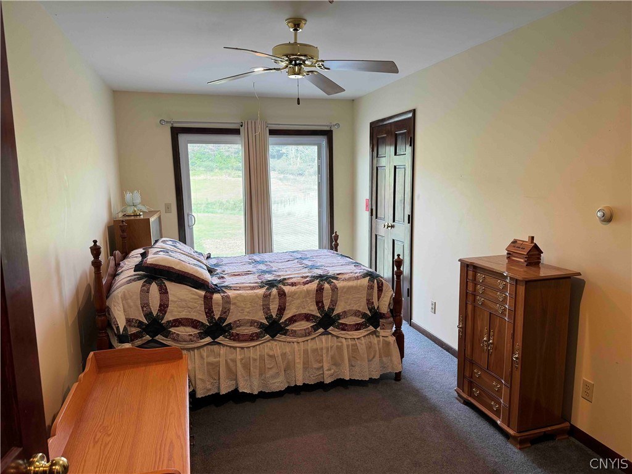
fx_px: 438
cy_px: 237
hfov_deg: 71.6
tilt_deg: -9.7
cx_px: 316
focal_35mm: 24
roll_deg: +0.5
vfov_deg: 56.8
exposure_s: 1/120
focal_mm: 6.76
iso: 160
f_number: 1.78
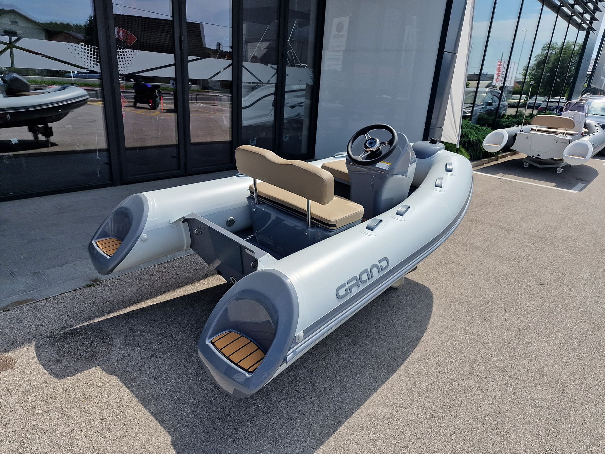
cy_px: 227
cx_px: 302
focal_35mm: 23
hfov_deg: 73.9
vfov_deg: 58.9
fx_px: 402
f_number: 1.8
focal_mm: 6.4
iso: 50
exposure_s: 1/1376
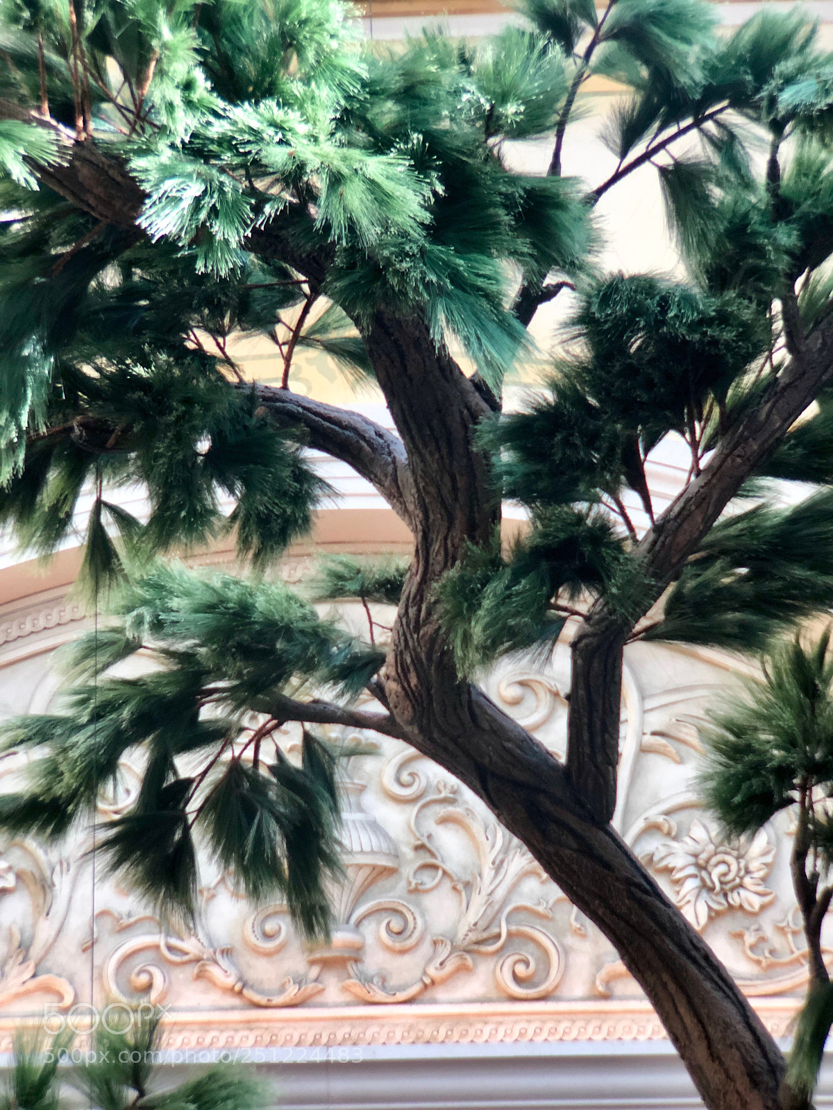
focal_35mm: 57
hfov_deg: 25.7
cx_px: 416
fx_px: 1829
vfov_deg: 33.8
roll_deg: -0.3
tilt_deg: +26.1
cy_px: 555
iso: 80
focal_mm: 6.6
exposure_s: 1/50
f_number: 2.8
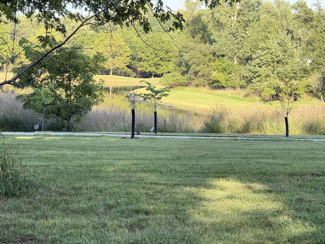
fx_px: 1127
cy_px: 122
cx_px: 162
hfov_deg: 16.4
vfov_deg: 12.3
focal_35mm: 120
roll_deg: -1.7
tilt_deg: -3.7
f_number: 2.8
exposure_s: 1/99
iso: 80
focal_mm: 15.66
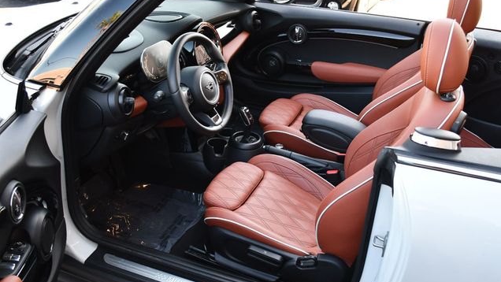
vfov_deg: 31.2
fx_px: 505
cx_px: 251
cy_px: 147
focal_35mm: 38
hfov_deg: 52.8
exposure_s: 1/250
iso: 400
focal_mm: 18
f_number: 3.5
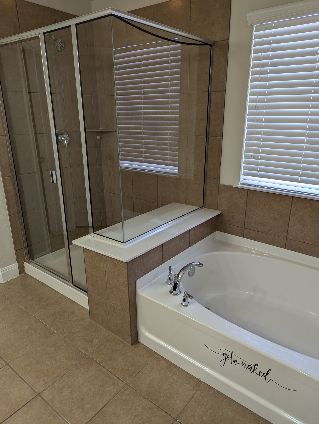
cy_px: 212
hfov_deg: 57.0
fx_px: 294
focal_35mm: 24
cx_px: 160
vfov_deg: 71.5
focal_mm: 6.81
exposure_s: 1/60
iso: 40
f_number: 1.85
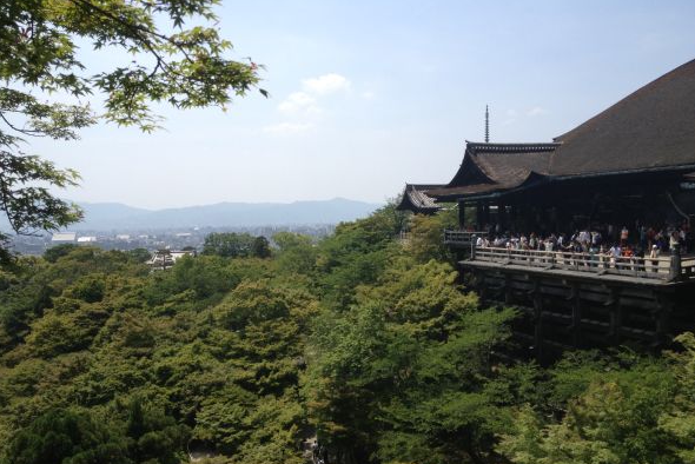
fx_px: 715
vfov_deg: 36.0
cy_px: 252
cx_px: 350
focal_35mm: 37
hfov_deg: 51.9
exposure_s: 1/1842
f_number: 2.4
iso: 50
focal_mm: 4.28
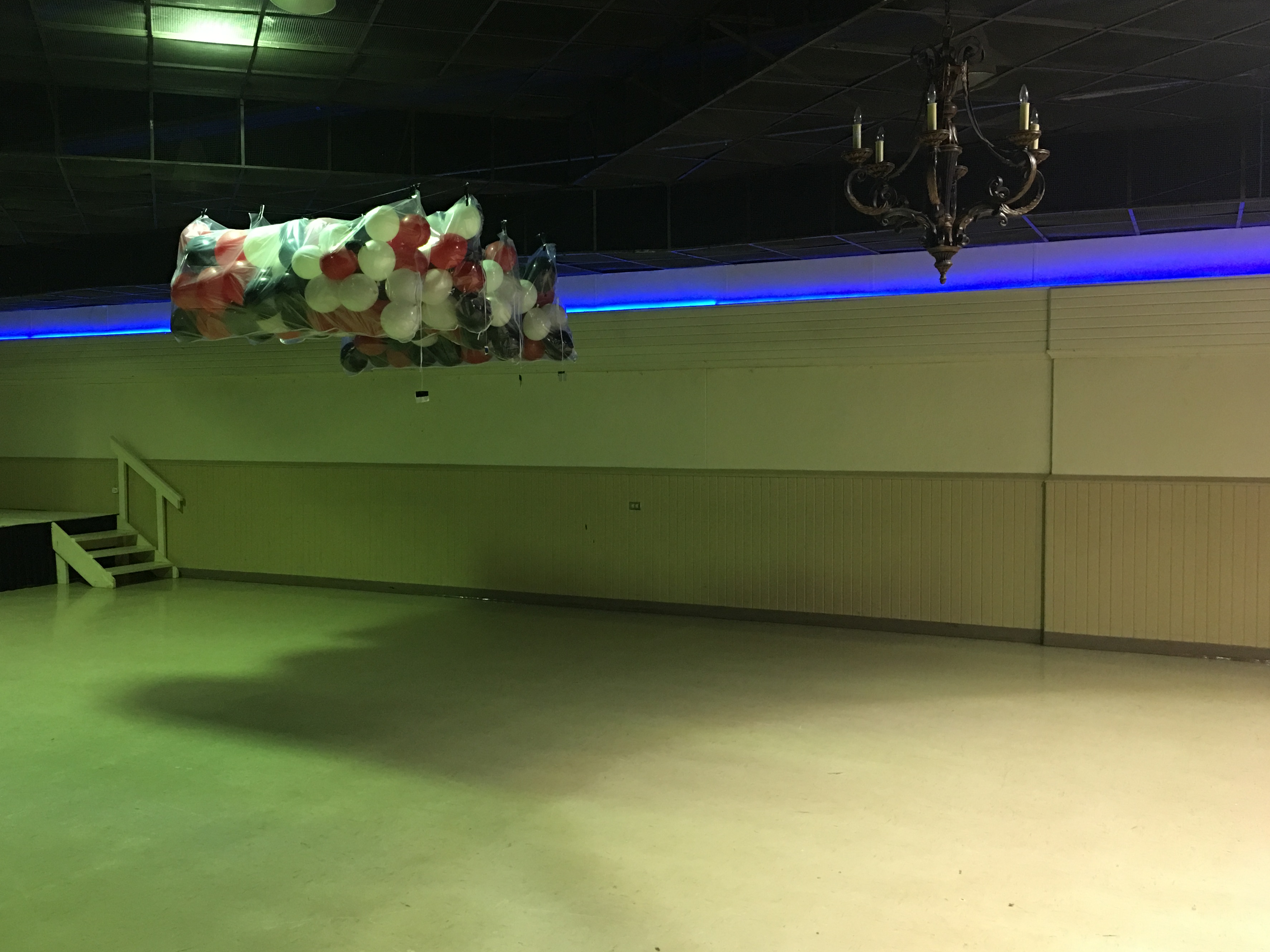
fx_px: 1211
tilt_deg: -1.8
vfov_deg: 42.9
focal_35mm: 33
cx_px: 562
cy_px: 477
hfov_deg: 55.2
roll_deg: +0.2
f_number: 2.2
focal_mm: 4.15
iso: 100
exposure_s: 1/15
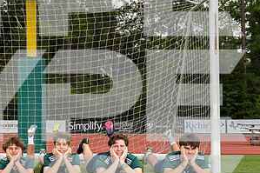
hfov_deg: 29.3
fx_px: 476
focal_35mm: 66
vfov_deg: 20.6
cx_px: 25
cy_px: 96
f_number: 7.1
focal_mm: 34
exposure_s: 1/250
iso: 100
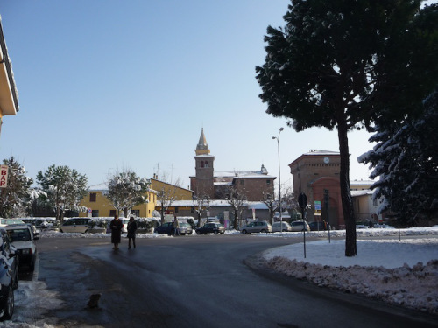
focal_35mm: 28
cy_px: 164
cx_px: 219
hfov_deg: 63.4
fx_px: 354
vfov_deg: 49.7
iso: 100
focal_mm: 4.7
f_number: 8
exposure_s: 1/250
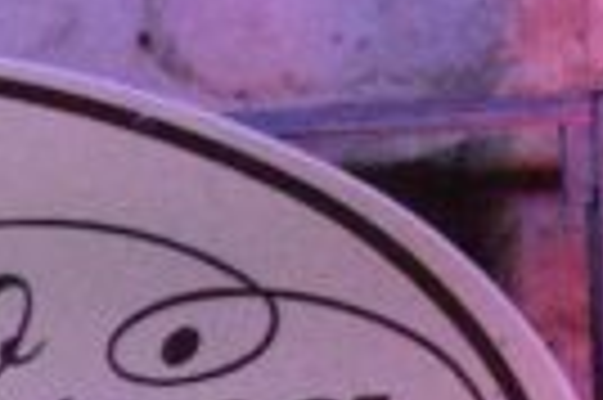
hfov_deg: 2.8
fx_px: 12244
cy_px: -234
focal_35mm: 732
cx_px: 1062
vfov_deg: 1.9
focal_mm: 85
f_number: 5.3
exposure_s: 1/1000
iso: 25600
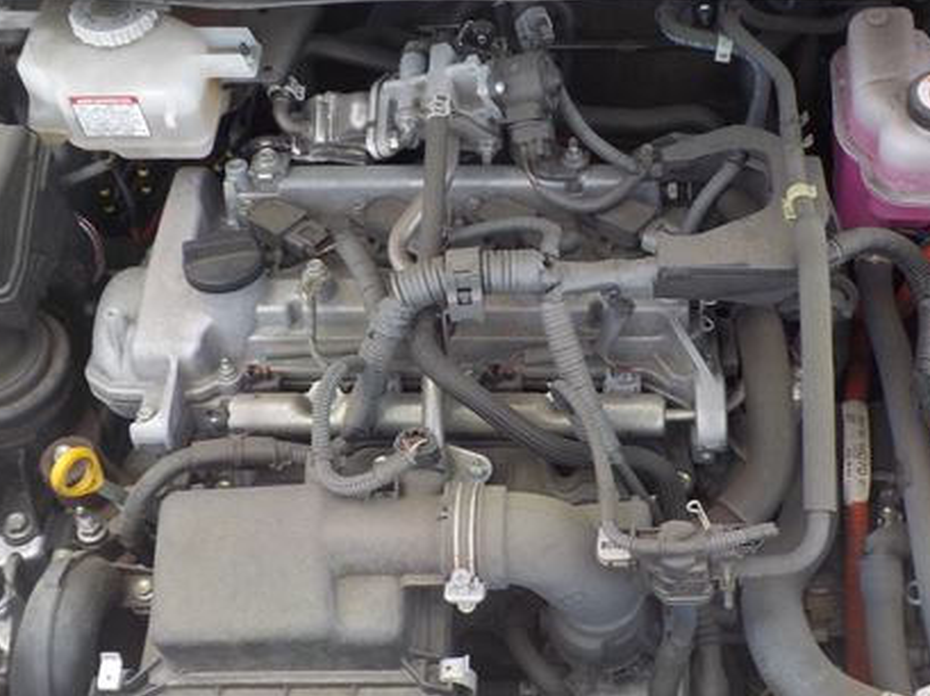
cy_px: 300
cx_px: 546
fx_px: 1262
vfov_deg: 30.8
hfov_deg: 40.3
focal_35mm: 47
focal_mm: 4.1
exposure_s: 1/125
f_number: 3.3
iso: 125
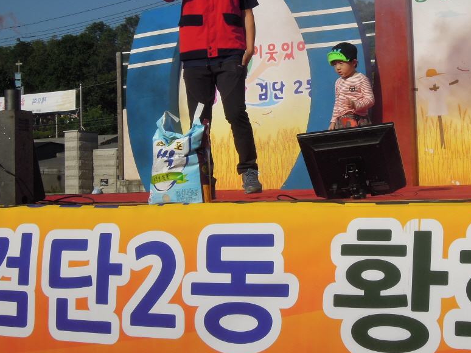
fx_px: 952
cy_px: 108
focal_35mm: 70
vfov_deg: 20.9
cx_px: 262
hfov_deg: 27.8
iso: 160
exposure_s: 1/1250
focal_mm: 9
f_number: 6.6
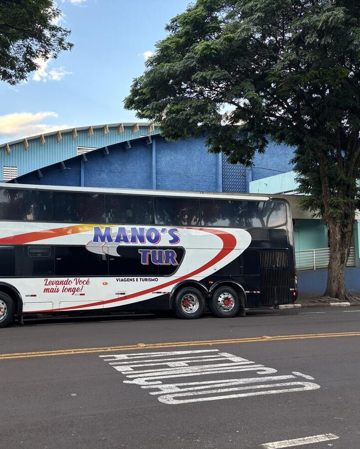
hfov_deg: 42.5
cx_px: 107
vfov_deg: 52.8
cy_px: 224
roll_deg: +0.7
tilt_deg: +3.1
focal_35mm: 34
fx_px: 453
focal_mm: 5.96
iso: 50
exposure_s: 1/121
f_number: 1.6
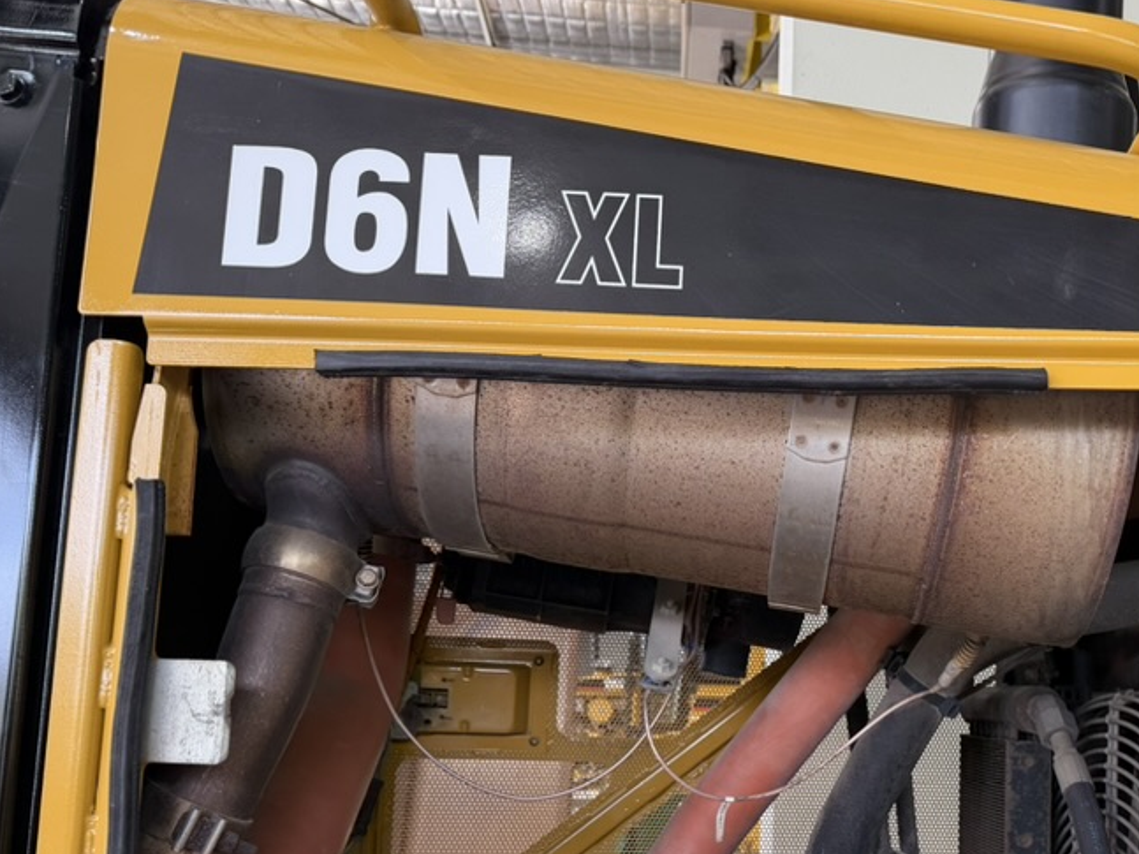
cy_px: 609
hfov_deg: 47.8
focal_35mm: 38
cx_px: 796
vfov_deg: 37.1
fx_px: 1250
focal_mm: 6.76
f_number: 1.78
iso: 64
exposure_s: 1/121
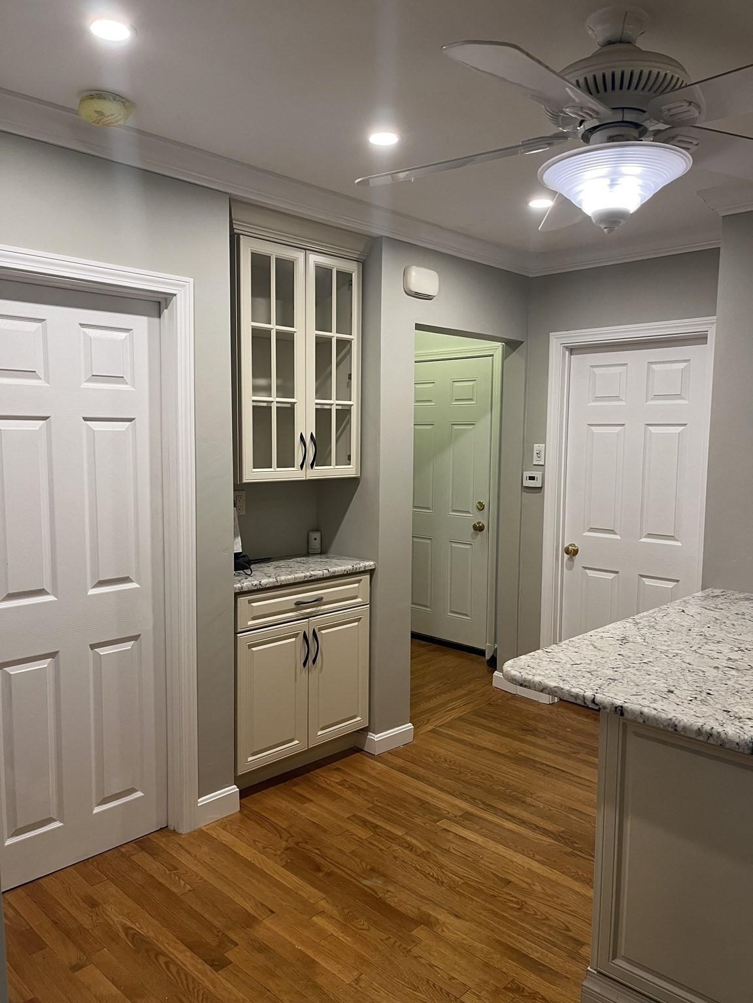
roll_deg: +0.2
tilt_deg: -6.5
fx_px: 754
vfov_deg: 67.3
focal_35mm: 26
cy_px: 502
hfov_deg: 53.1
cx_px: 376
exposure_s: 1/60
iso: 125
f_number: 1.6
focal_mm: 5.1
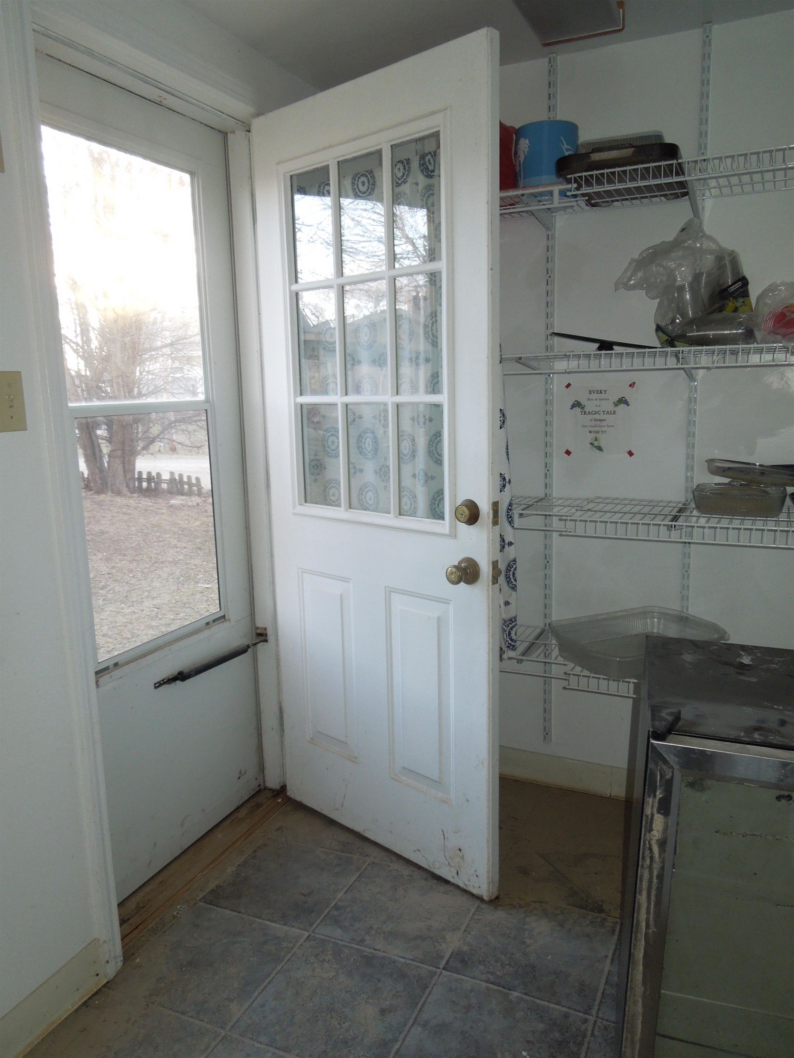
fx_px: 765
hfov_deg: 54.9
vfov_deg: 69.4
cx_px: 397
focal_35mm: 25
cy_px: 529
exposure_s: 1/40
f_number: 3.3
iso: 250
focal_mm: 4.5
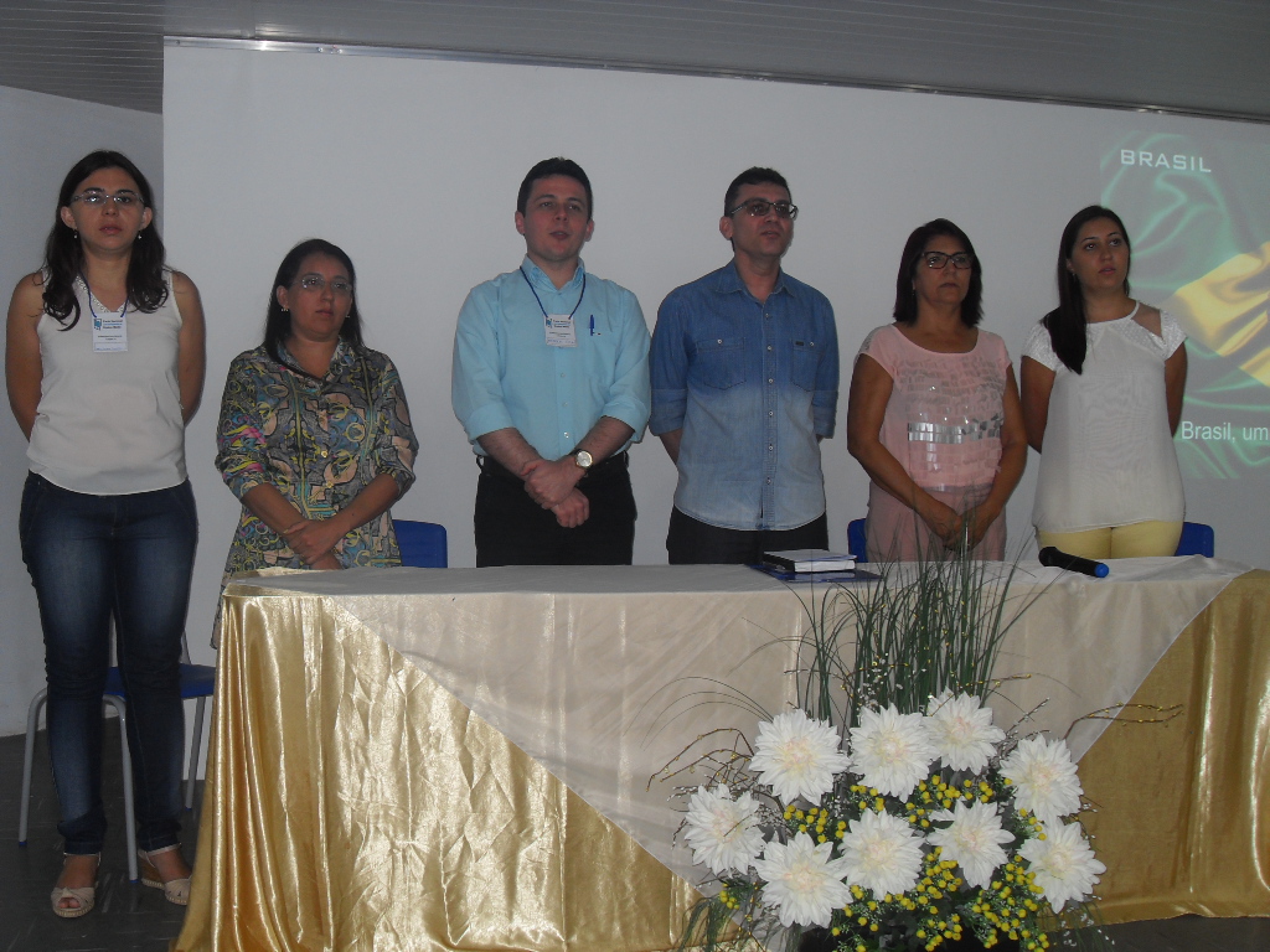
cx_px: 635
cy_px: 476
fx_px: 1468
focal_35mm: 40
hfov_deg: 46.8
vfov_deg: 36.0
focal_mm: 7.1
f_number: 3.1
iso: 100
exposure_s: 1/45
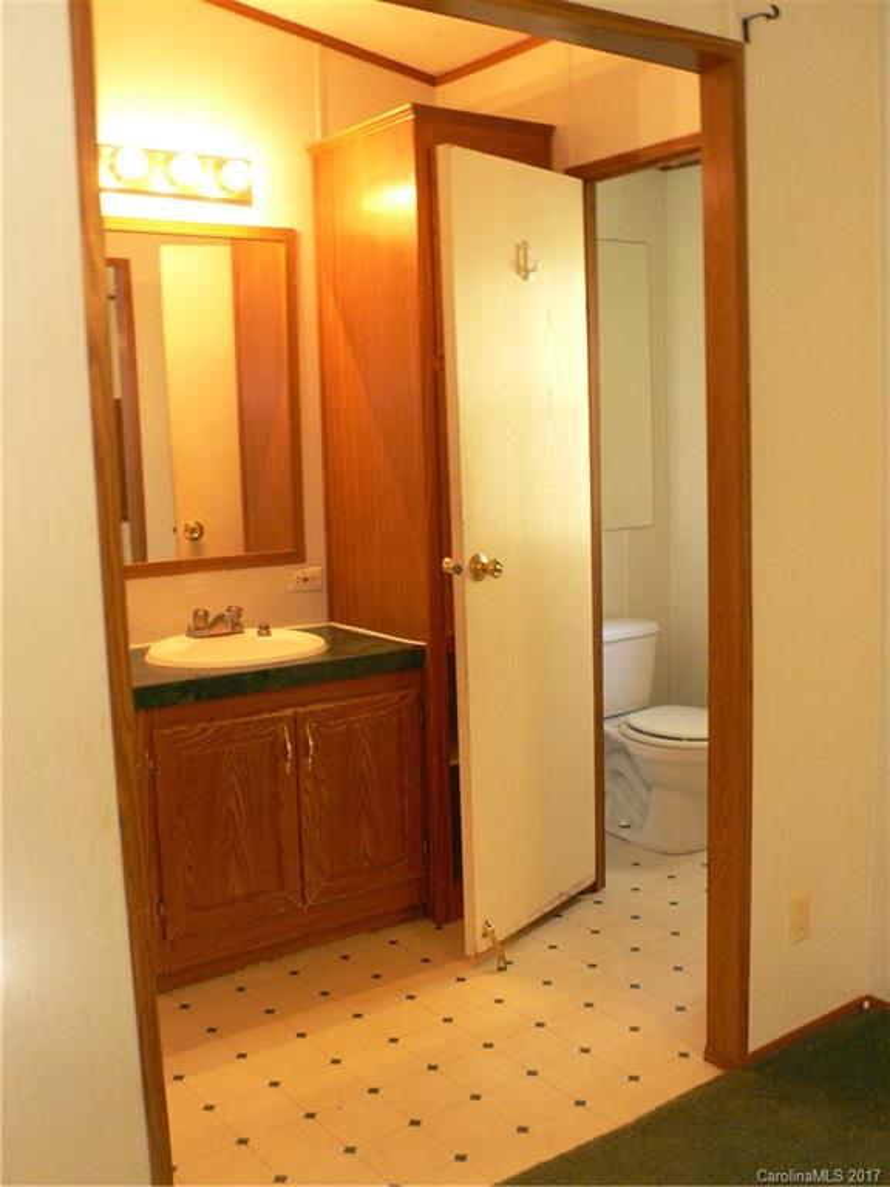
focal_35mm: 34
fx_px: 1166
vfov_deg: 54.0
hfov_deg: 41.8
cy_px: 594
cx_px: 445
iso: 200
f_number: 2.8
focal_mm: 6.3
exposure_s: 1/10
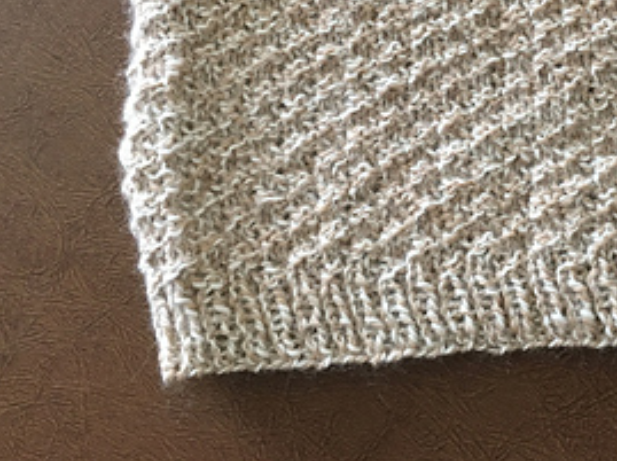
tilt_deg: -78.9
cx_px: 505
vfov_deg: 26.1
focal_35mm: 54
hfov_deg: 34.4
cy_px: 45
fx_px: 961
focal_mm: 4.15
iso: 200
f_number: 2.2
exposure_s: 1/24
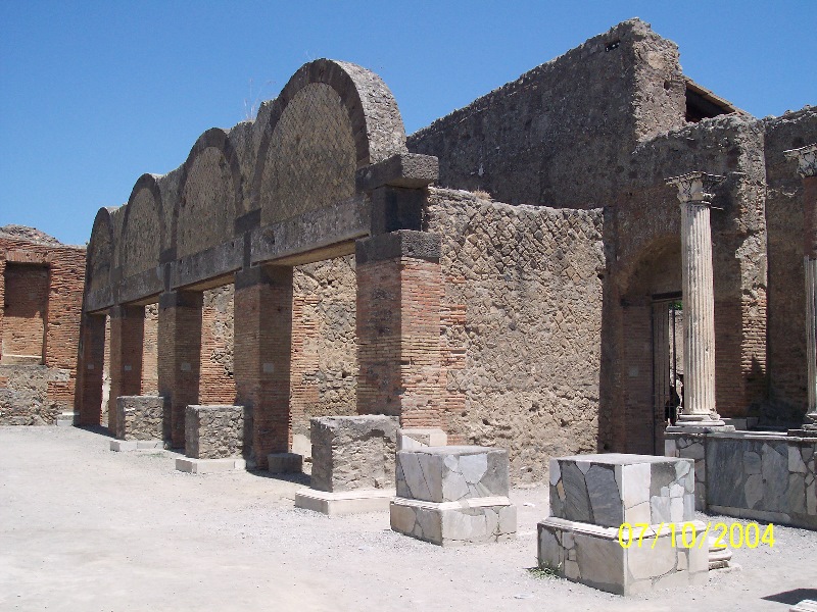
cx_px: 408
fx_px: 897
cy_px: 306
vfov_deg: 37.7
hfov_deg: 49.0
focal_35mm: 38
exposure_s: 1/700
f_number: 4.8
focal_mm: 8
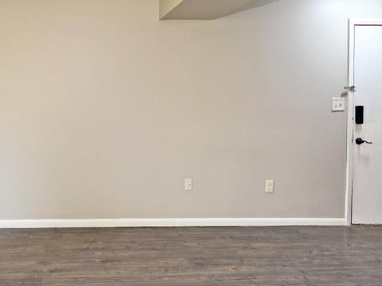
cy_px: 87
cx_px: 87
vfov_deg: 38.1
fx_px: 408
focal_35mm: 37
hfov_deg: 47.9
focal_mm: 14
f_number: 4
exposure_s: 1/60
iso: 640
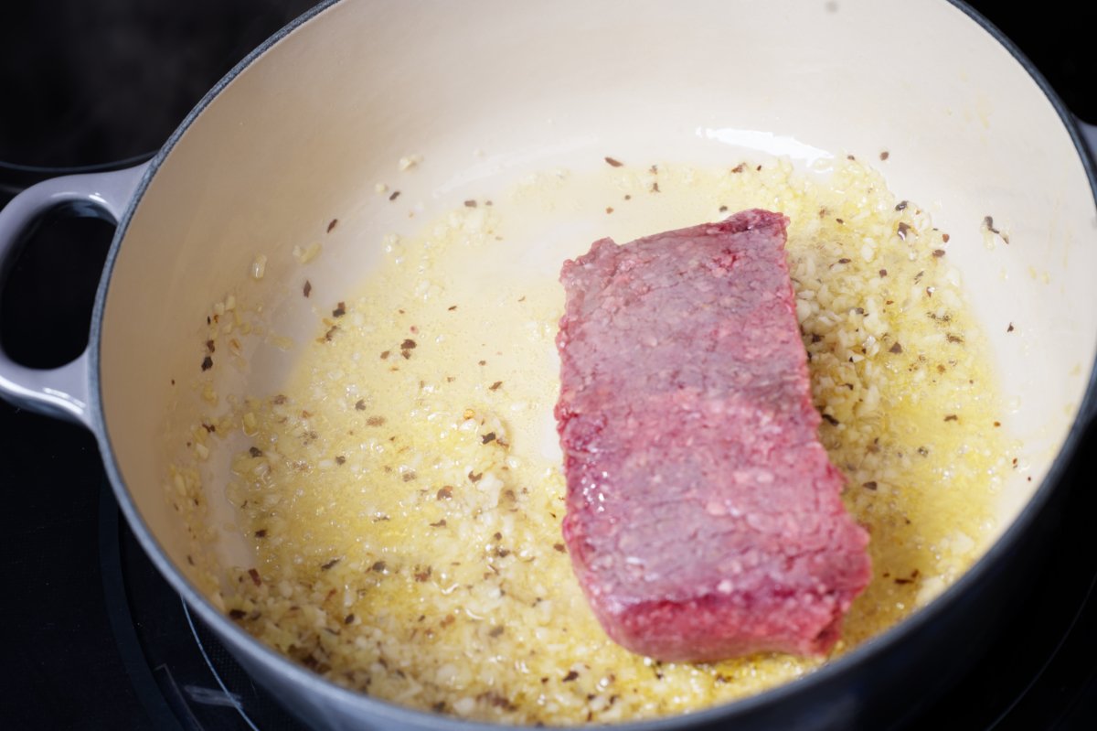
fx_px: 2132
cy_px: 366
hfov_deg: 28.9
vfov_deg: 19.4
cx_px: 548
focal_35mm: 70
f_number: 6.3
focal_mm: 70
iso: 100
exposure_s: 1/125
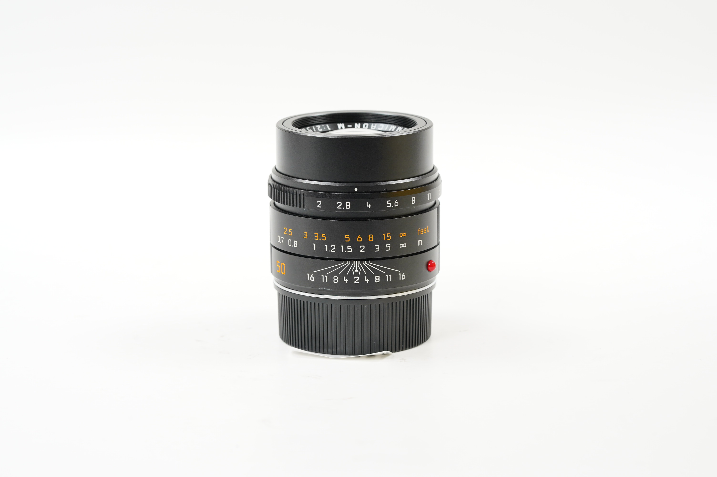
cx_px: 358
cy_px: 238
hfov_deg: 22.6
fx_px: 1791
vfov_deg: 15.2
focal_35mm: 90
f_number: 9
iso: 1000
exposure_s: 1/10
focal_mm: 90
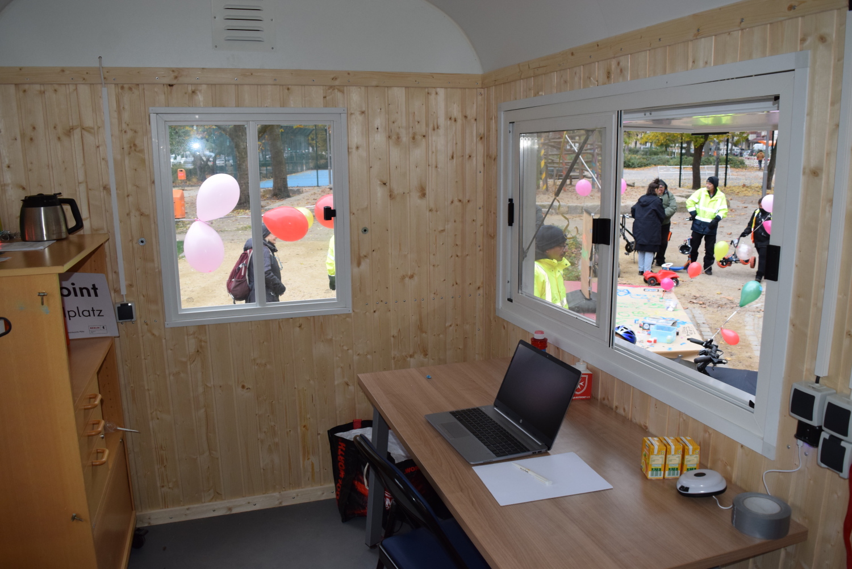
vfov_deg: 48.0
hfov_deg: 67.4
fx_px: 639
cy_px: 284
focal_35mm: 27
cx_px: 426
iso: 800
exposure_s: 1/125
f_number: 5.6
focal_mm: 18
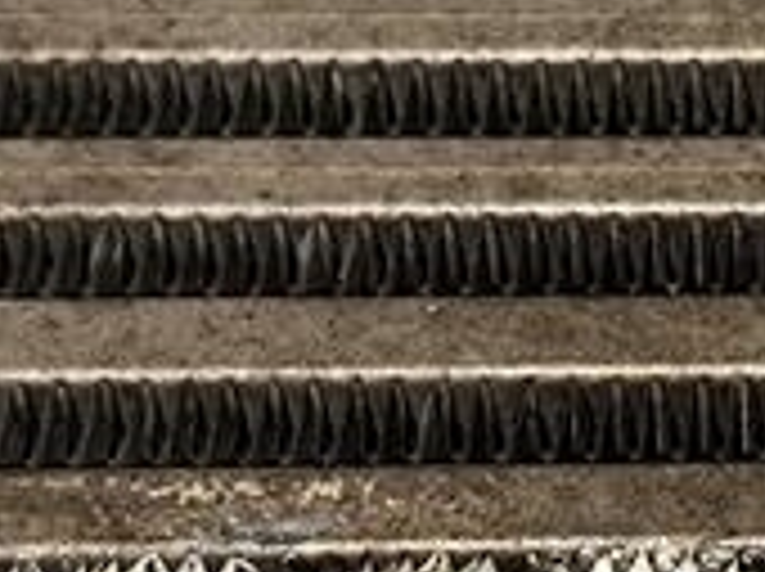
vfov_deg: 8.2
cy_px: 423
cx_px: 1026
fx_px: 3994
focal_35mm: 181
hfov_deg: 10.7
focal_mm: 6.86
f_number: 1.78
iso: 50
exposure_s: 1/50
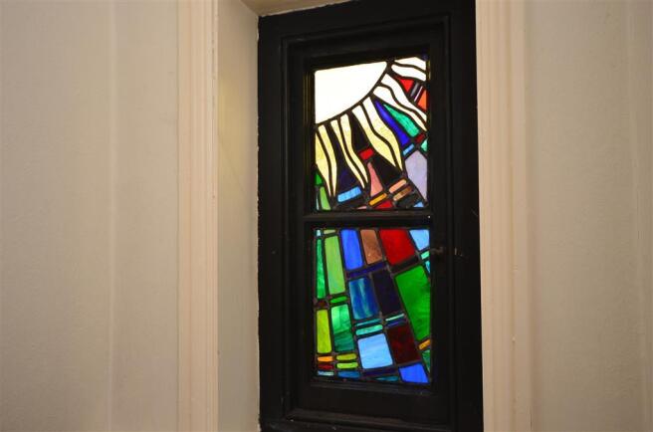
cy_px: 216
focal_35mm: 30
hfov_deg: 62.0
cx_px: 326
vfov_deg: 43.4
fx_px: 543
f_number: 7.1
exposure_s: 1/80
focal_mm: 20
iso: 400
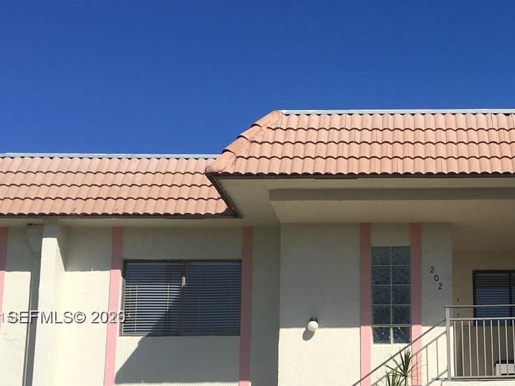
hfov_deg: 29.9
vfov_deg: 23.3
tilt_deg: +10.9
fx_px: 922
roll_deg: +0.7
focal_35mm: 62
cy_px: 318
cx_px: 462
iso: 25
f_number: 2.2
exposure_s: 1/2653
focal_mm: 4.15
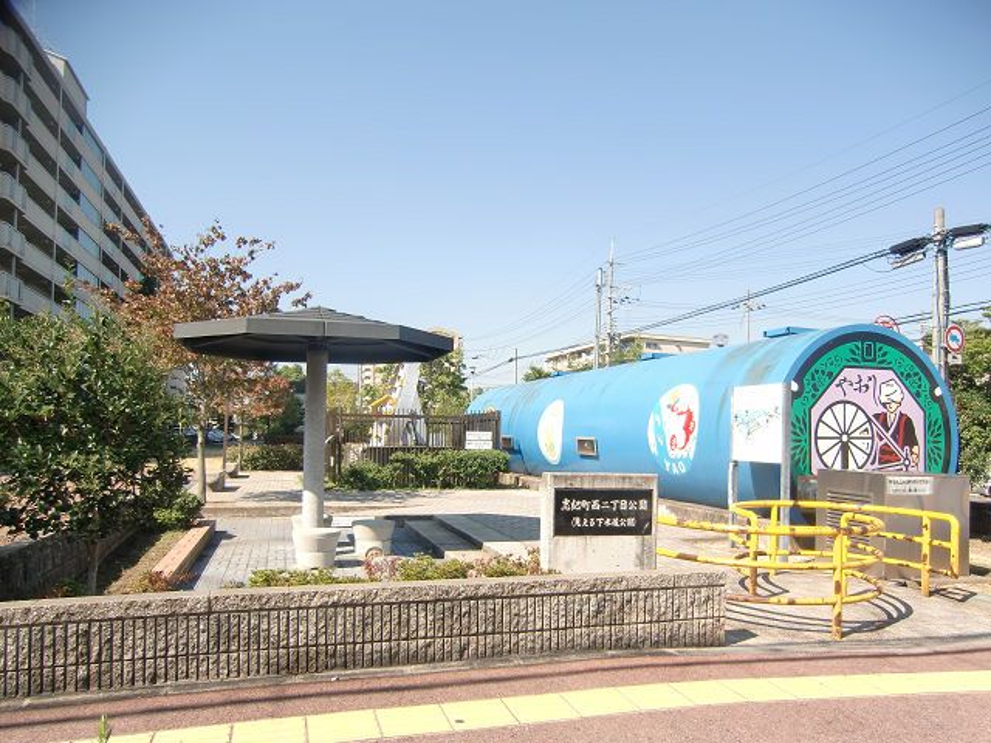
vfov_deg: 56.8
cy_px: 372
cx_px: 496
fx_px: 687
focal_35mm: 24
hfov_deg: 71.6
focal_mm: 4.3
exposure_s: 1/400
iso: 64
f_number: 3.2
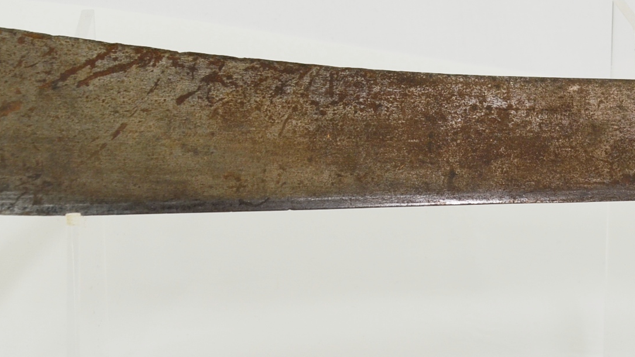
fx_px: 1919
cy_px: 62
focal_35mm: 114
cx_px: 462
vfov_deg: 10.6
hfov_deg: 18.7
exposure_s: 1/125
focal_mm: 32
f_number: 5.6
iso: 220
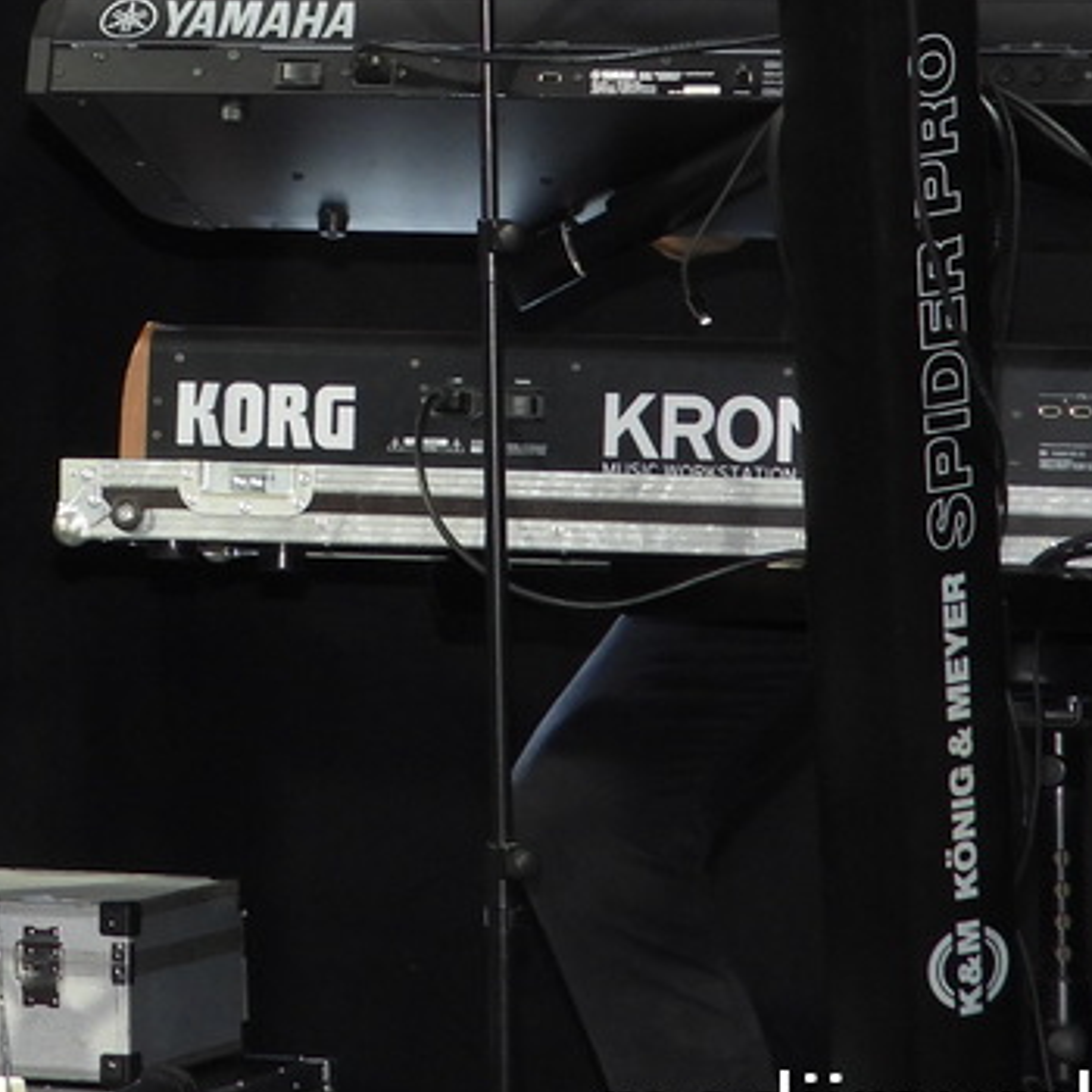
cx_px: -583
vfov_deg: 8.8
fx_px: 7031
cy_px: -162
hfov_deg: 8.7
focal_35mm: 197
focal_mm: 11.7
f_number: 3.5
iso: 200
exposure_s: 1/30
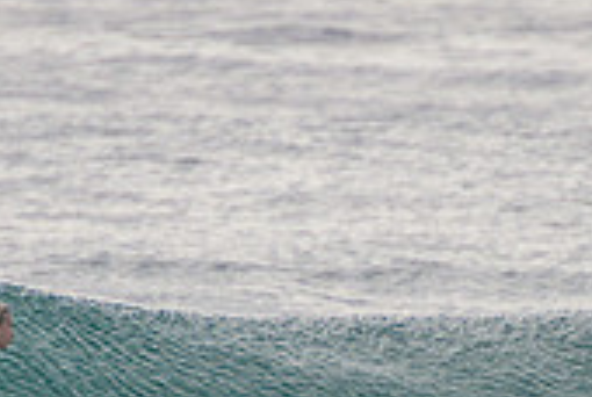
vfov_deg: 0.7
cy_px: 566
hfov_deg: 1.1
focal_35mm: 1875
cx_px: 508
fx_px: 30887
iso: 280
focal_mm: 400
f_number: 5.6
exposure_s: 1/2000
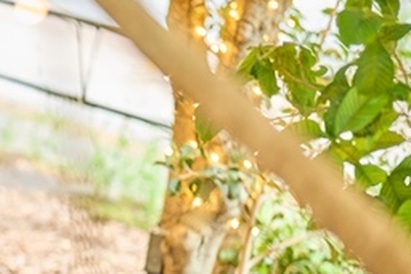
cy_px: 228
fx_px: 1782
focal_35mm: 156
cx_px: -29
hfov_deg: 12.9
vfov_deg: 8.8
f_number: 1.4
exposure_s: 1/80
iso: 500
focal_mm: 50
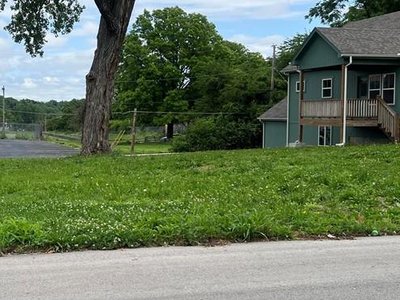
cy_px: 143
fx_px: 624
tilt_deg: -3.4
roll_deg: +1.0
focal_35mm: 54
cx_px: 77
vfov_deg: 27.0
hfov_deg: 34.4
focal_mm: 5.7
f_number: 1.5
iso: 50
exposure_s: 1/3571
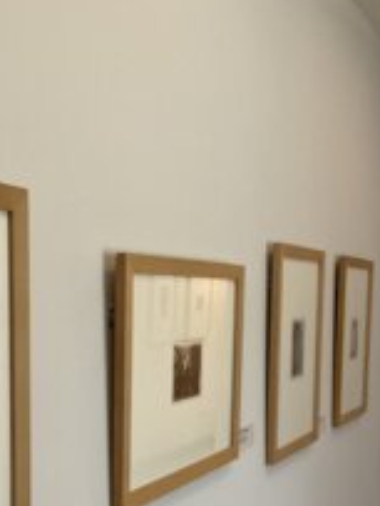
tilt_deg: -5.3
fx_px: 834
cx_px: 149
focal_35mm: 57
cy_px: 389
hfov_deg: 25.6
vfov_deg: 33.0
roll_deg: +0.6
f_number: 1.8
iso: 250
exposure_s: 1/60
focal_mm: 3
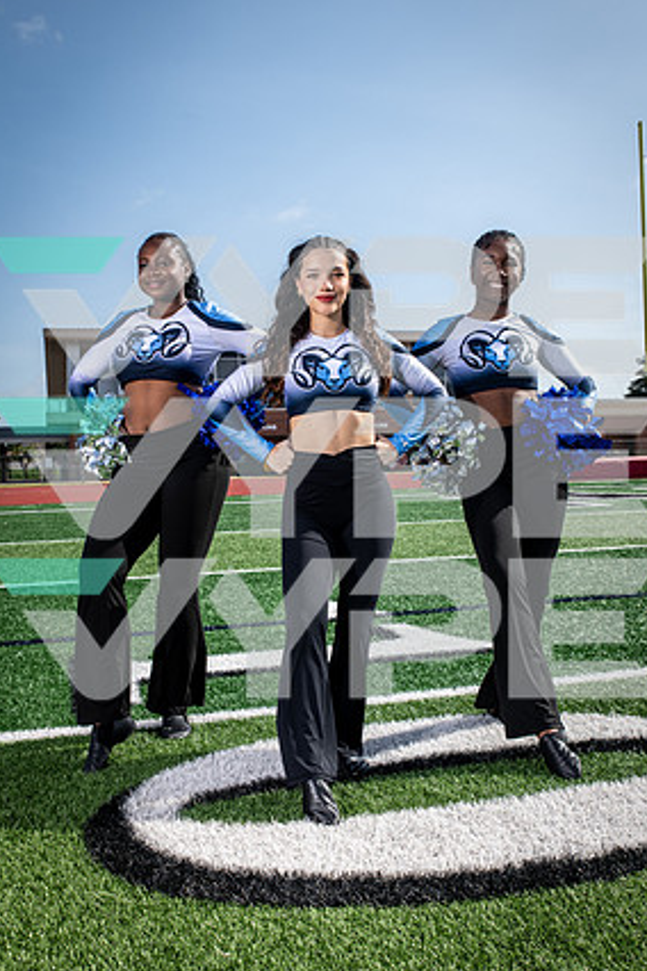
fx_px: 997
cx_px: 328
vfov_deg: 51.9
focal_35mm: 37
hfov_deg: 35.9
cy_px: 470
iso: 125
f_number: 7.1
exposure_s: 1/400
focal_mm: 35
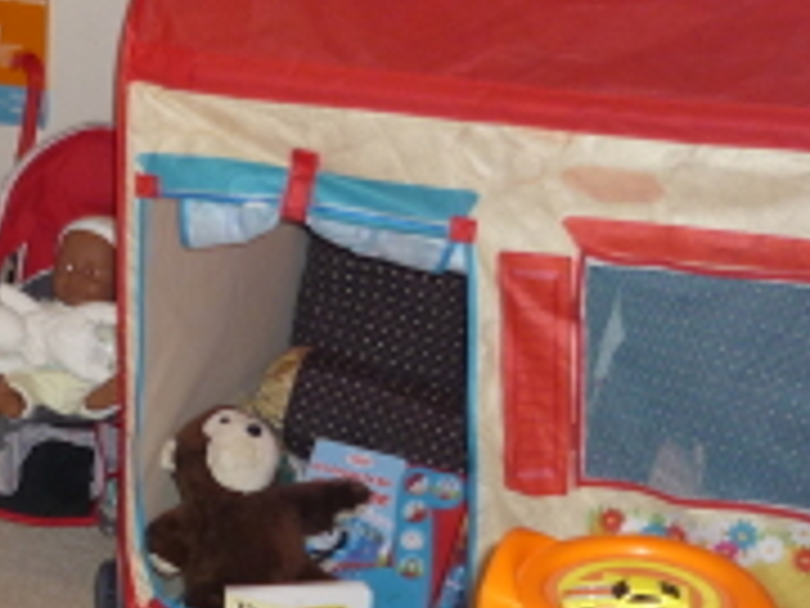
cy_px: 369
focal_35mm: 94
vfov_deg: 15.7
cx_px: 54
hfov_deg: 20.4
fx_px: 2200
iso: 160
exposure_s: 1/30
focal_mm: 5.5
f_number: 2.8
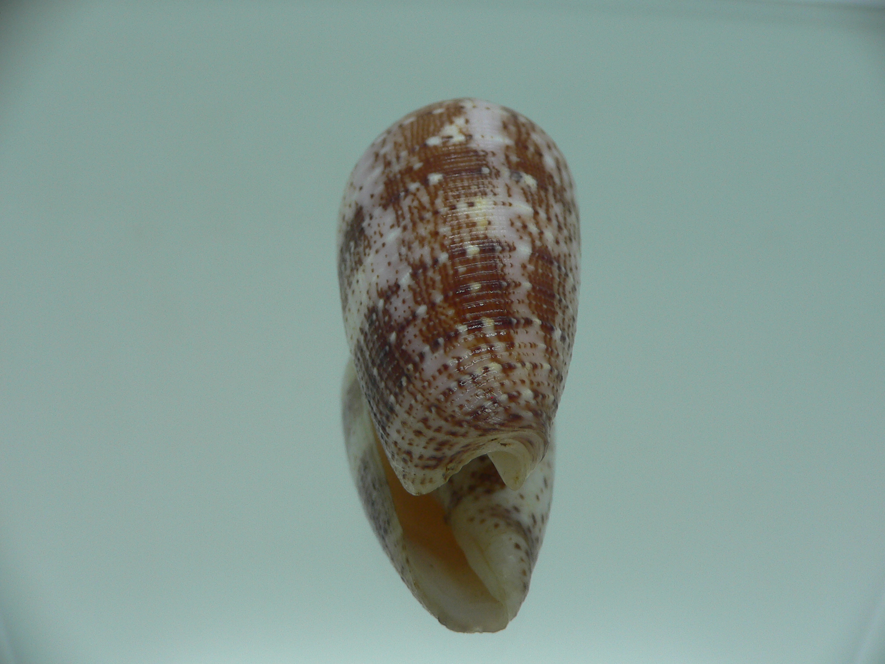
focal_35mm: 35
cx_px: 442
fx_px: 895
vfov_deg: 40.7
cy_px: 332
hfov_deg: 52.6
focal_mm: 4.6
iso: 80
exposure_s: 1/60
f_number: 2.8
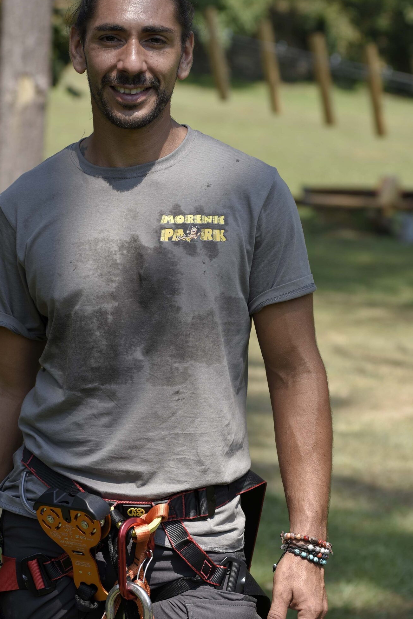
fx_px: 1805
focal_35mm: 105
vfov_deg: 19.4
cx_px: 169
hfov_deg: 13.0
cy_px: 280
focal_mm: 80
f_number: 5.6
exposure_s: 1/500
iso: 100
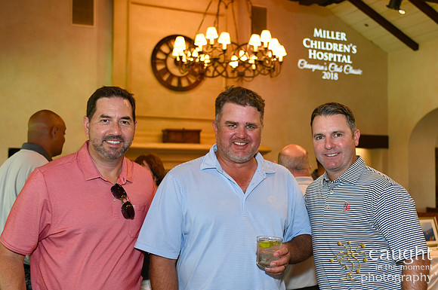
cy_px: 145
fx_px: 413
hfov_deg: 55.9
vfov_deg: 38.8
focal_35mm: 34
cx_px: 219
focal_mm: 34
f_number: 3.2
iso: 1250
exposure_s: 1/125
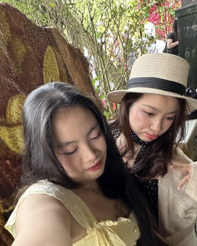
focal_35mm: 28
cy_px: 181
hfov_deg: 51.1
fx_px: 204
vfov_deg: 59.3
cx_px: 121
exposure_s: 1/99
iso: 320
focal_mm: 2.22
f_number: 2.2
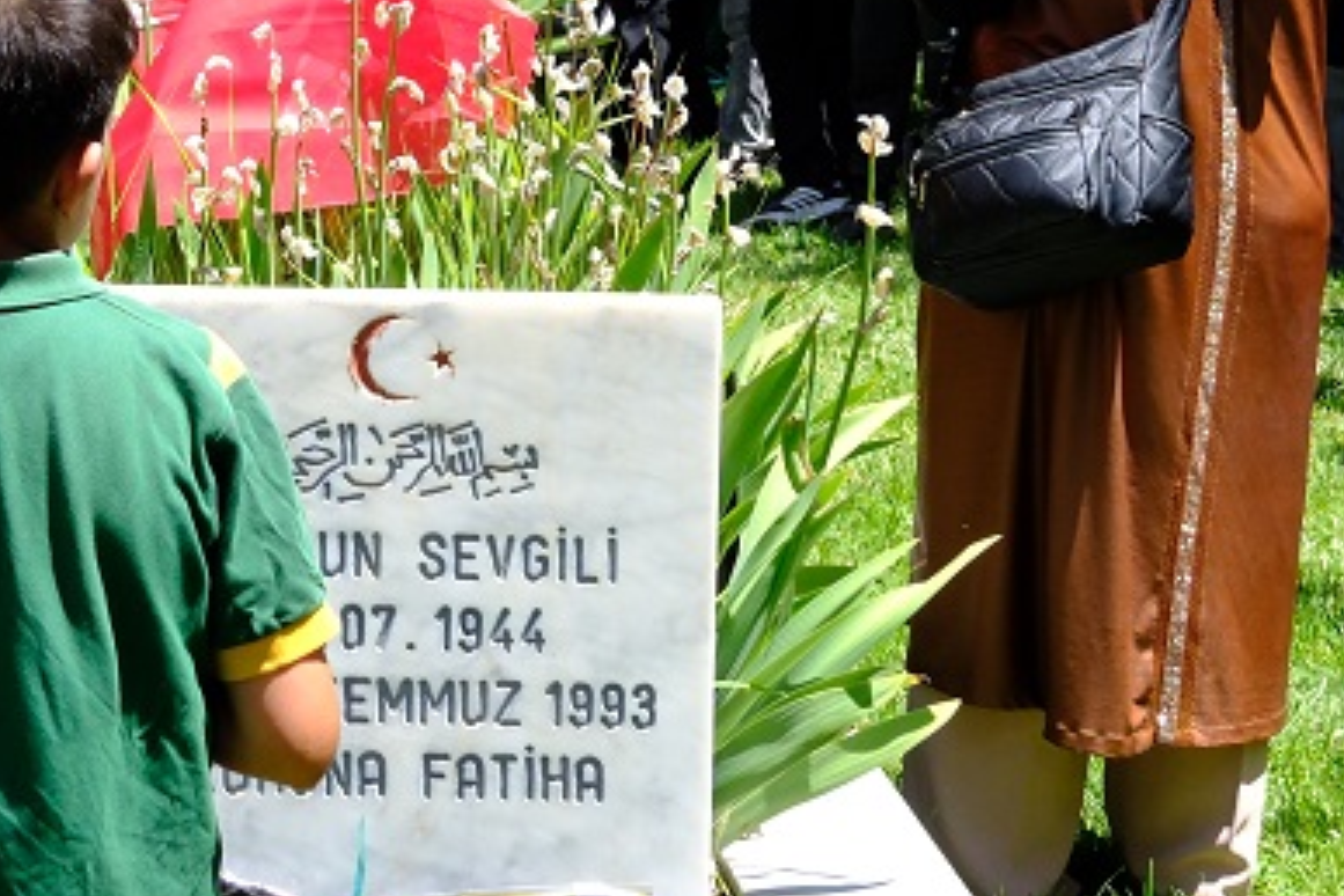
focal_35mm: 113
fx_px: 4218
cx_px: 108
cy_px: -83
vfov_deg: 11.9
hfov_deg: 17.8
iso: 640
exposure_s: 1/1250
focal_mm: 21.2
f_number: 4.5
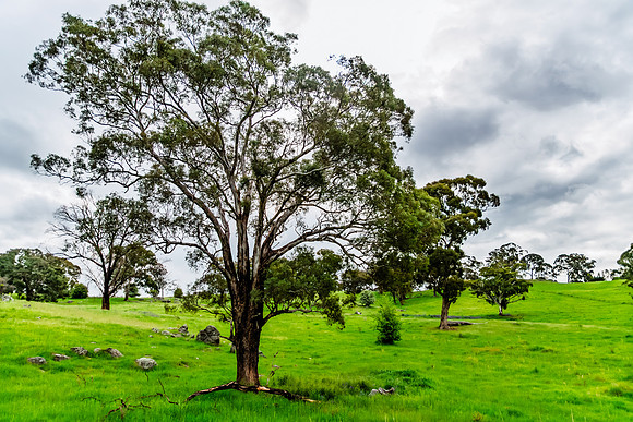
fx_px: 501
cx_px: 316
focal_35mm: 28
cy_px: 211
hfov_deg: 64.5
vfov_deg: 45.7
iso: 800
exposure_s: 1/8000
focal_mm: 19
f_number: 2.8
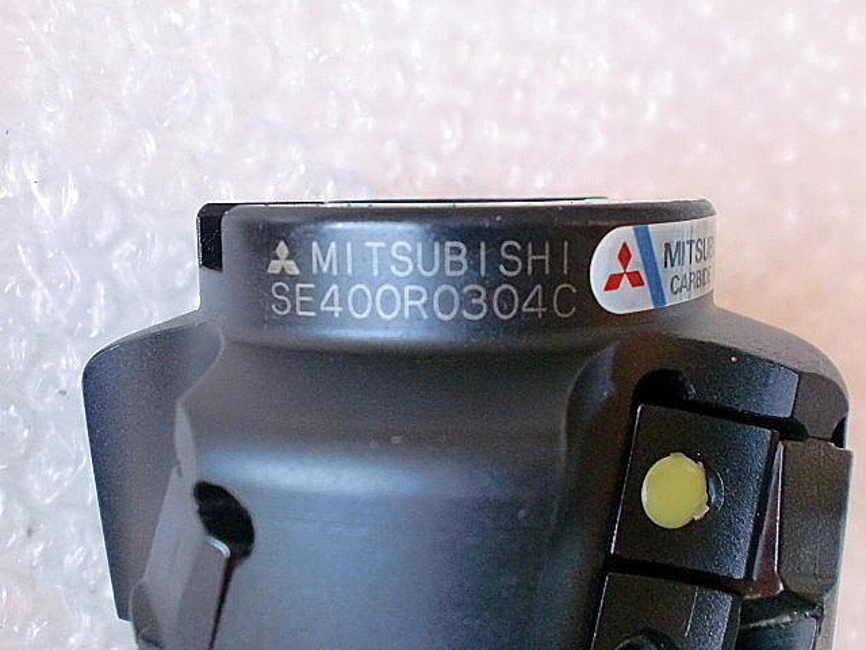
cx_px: 433
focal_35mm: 35
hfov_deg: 52.6
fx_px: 876
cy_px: 325
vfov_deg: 40.7
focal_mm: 6.3
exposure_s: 1/60
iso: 500
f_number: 3.1
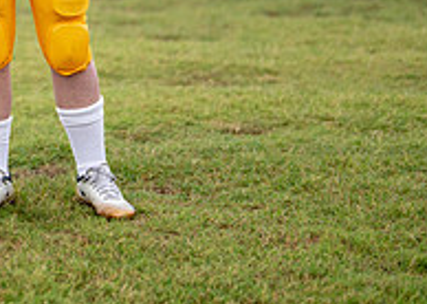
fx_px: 2107
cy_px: -126
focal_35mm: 174
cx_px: -52
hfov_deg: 11.4
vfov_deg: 8.1
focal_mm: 50
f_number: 1.2
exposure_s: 1/1250
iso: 320
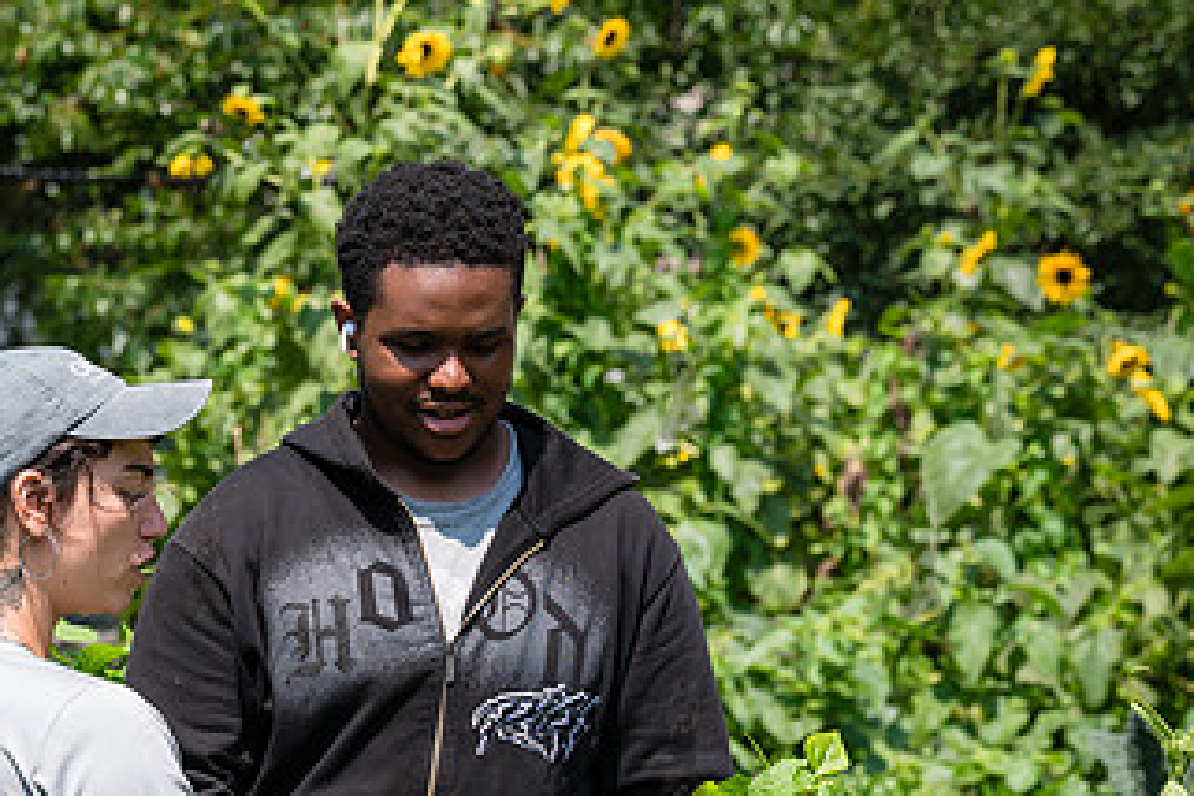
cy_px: 554
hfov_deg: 14.5
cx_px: 201
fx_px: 4676
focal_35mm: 141
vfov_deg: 9.7
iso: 200
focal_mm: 78
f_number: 5
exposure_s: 1/800
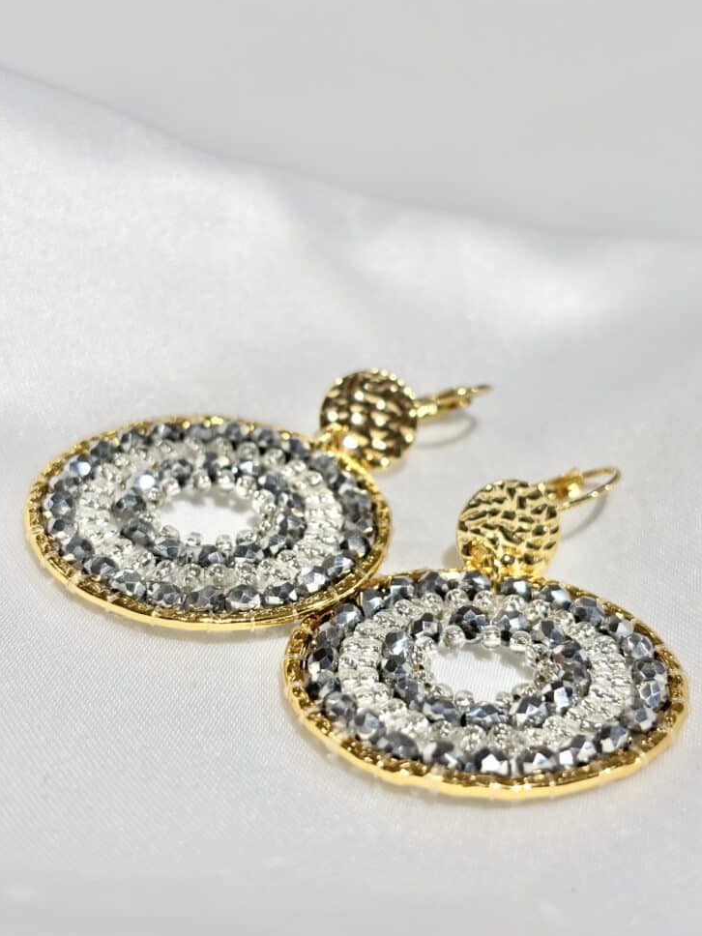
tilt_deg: -16.7
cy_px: 476
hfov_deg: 26.6
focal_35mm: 55
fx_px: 1487
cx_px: 363
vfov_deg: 34.9
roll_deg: +1.3
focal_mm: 5.96
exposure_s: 1/205
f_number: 1.6
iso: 32
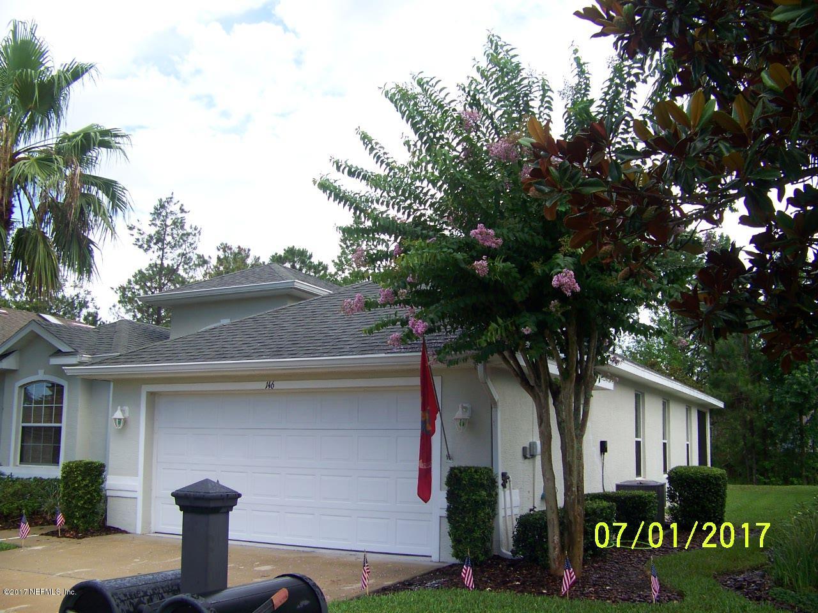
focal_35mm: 36
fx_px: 851
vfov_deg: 39.7
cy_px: 306
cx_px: 409
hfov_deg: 51.4
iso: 64
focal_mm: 5.85
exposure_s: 1/320
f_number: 2.8
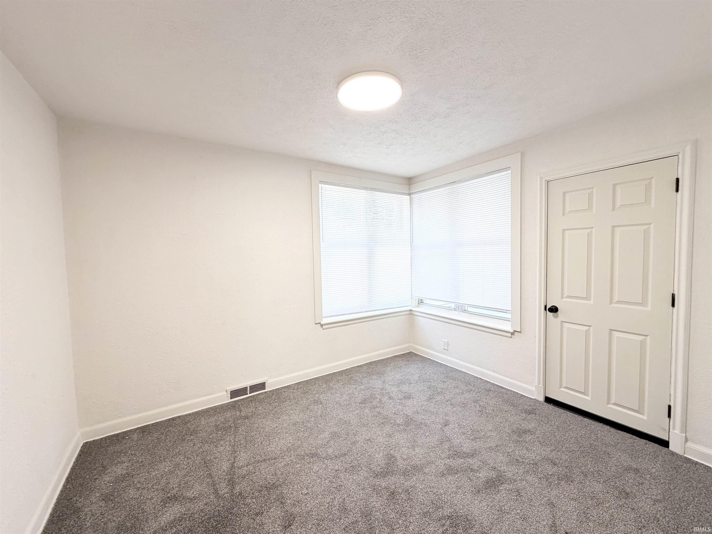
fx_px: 288
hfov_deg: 102.1
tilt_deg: -2.5
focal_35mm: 14
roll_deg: +1.6
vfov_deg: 85.7
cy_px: 267
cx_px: 356
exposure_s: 1/121
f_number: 2.2
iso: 160
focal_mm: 2.22
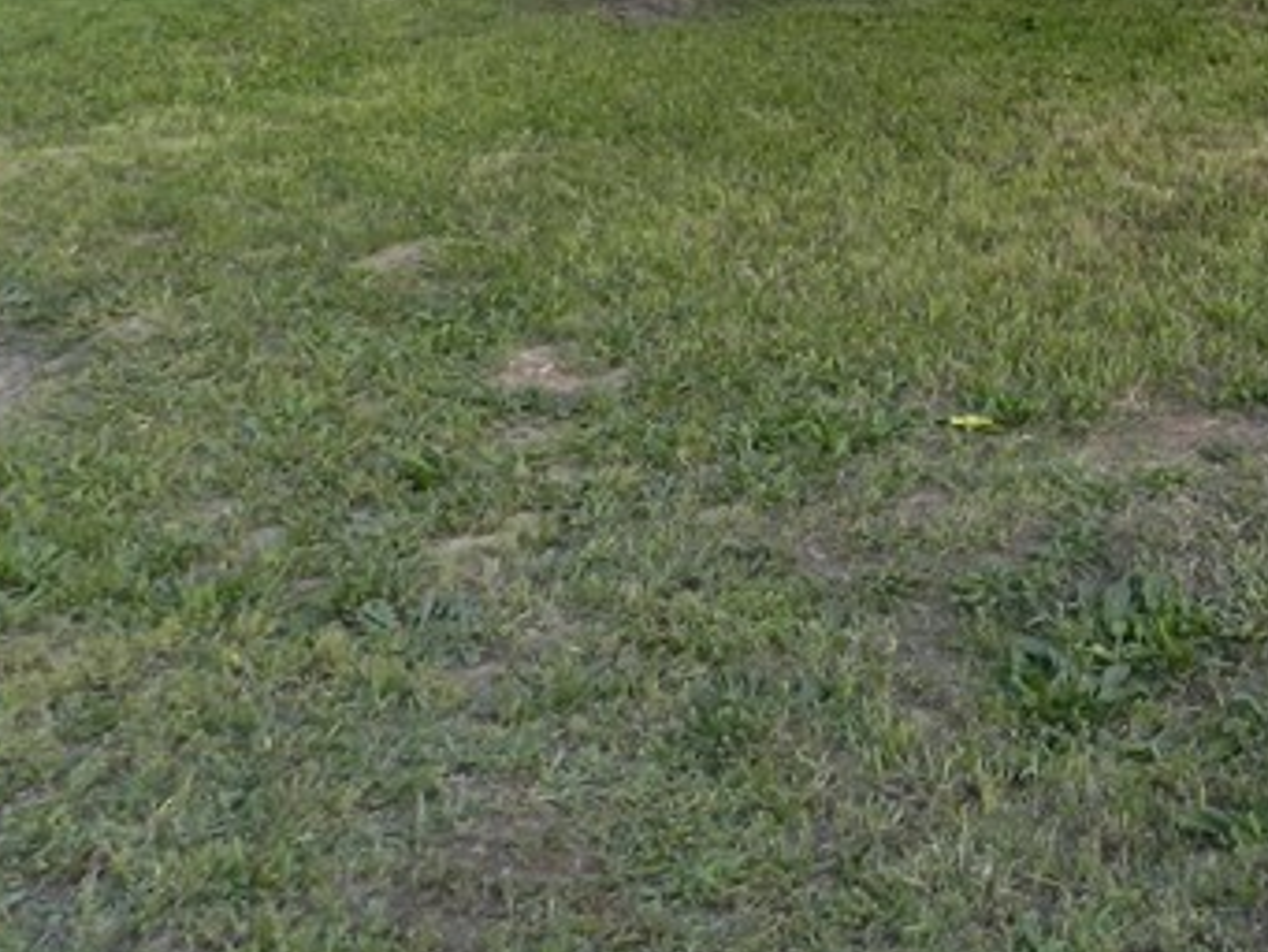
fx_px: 2528
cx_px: 1075
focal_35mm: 69
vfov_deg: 20.0
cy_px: -197
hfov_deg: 27.4
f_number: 3.4
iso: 160
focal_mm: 4
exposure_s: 1/50
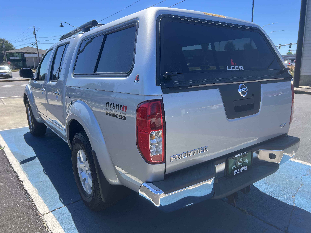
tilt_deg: -13.8
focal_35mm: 26
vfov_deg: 53.1
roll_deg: +1.3
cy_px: 116
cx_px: 156
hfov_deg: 67.3
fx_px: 234
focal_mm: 5.7
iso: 50
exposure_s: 1/1779
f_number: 1.5
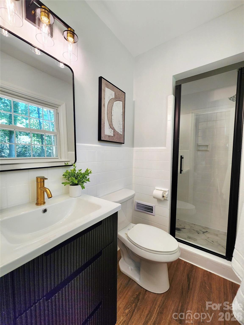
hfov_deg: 89.9
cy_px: 162
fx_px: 122
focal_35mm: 13
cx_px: 122
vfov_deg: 106.2
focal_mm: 2.2
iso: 100
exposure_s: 1/60.2
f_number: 2.2
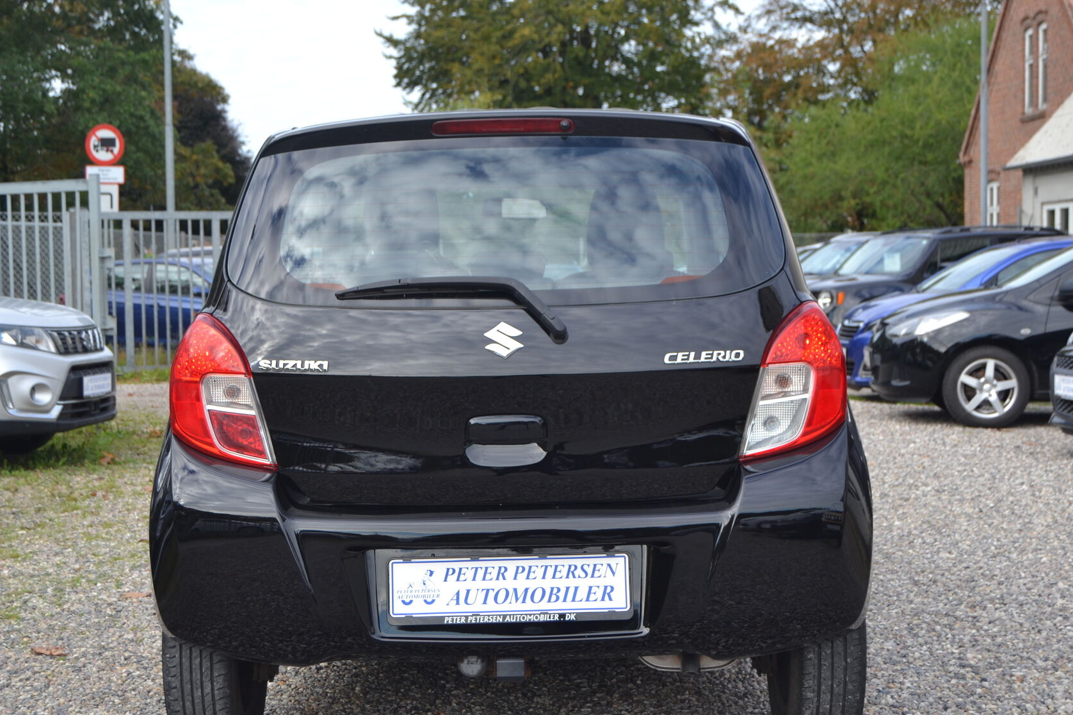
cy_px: 408
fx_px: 1639
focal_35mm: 55
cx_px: 497
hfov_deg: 36.2
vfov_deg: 24.6
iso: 100
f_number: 5.6
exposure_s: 1/125
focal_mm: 32
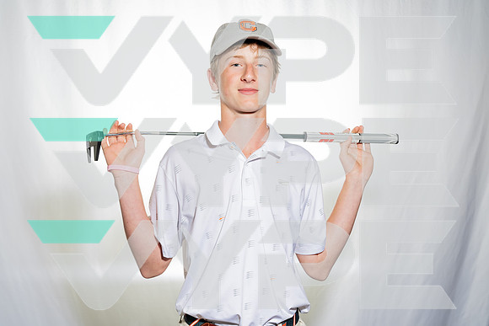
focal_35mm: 48
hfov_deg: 41.1
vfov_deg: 28.1
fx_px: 652
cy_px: 163
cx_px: 244
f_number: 7.1
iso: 100
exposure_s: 1/250
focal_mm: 48
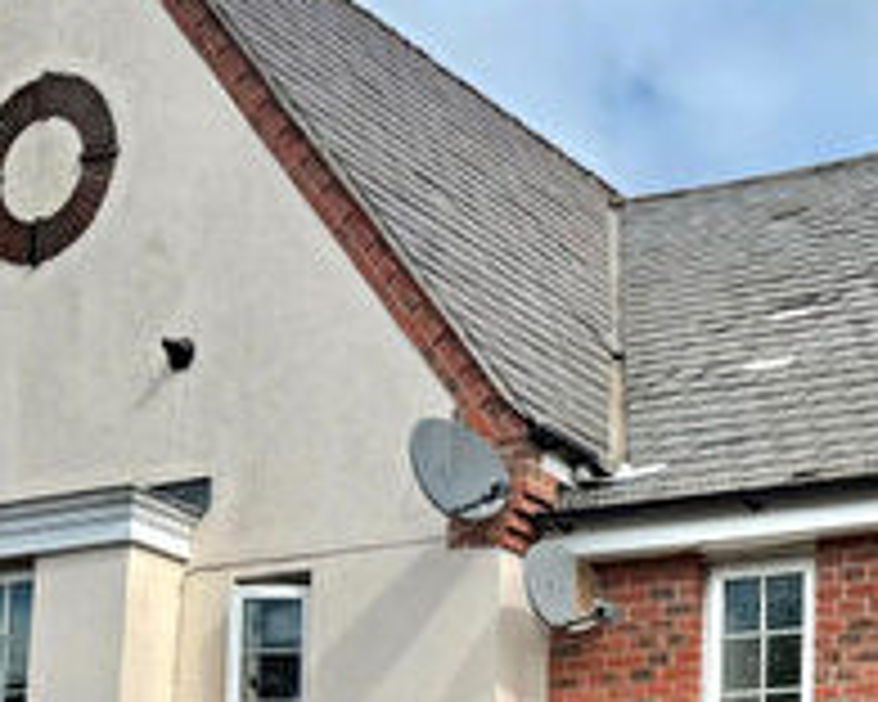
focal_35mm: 84
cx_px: 1130
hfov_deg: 20.8
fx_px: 2183
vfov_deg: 17.0
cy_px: 952
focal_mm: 6.76
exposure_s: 1/3425
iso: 80
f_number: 1.78
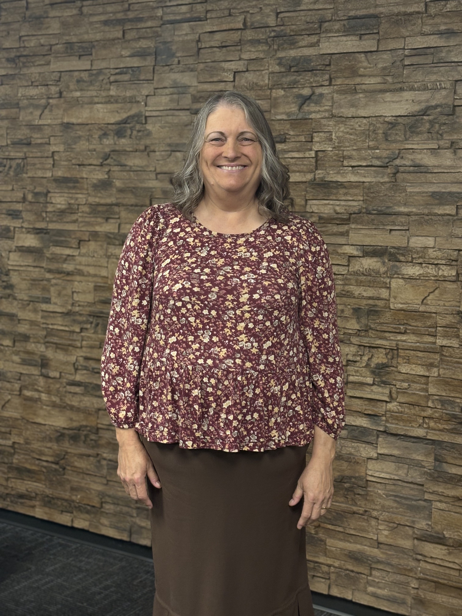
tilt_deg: -6.9
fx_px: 925
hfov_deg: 28.0
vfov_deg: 36.8
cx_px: 231
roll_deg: -0.2
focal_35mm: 52
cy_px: 308
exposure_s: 1/40
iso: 125
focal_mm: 5.96
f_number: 1.6
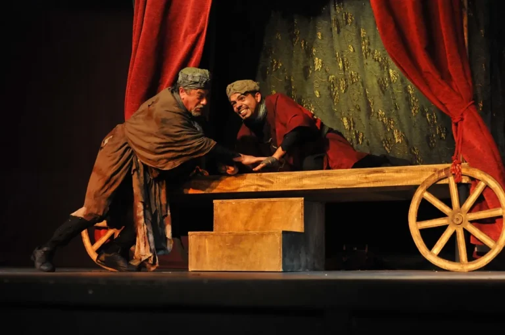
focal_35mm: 75
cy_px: 168
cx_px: 252
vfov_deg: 18.1
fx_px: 1051
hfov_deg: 27.0
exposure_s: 1/320
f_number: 2.2
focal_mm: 50
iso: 1600
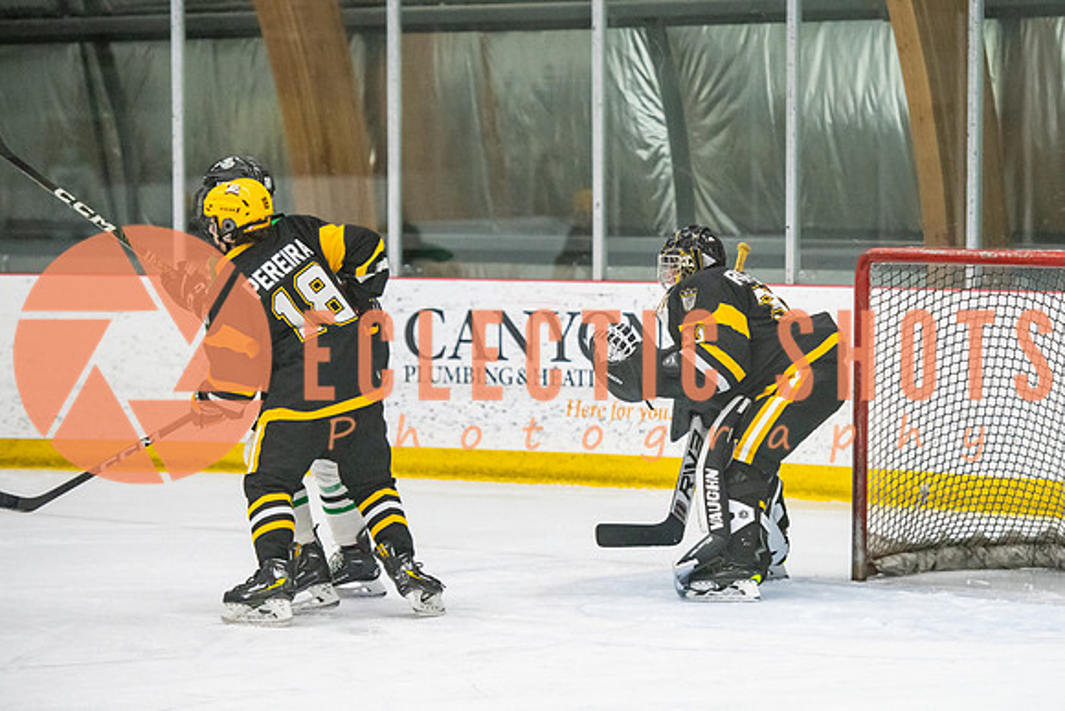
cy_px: 355
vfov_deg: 7.9
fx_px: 5117
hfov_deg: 11.9
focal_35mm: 173
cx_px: 711
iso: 4000
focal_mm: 125
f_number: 2.8
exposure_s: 1/800
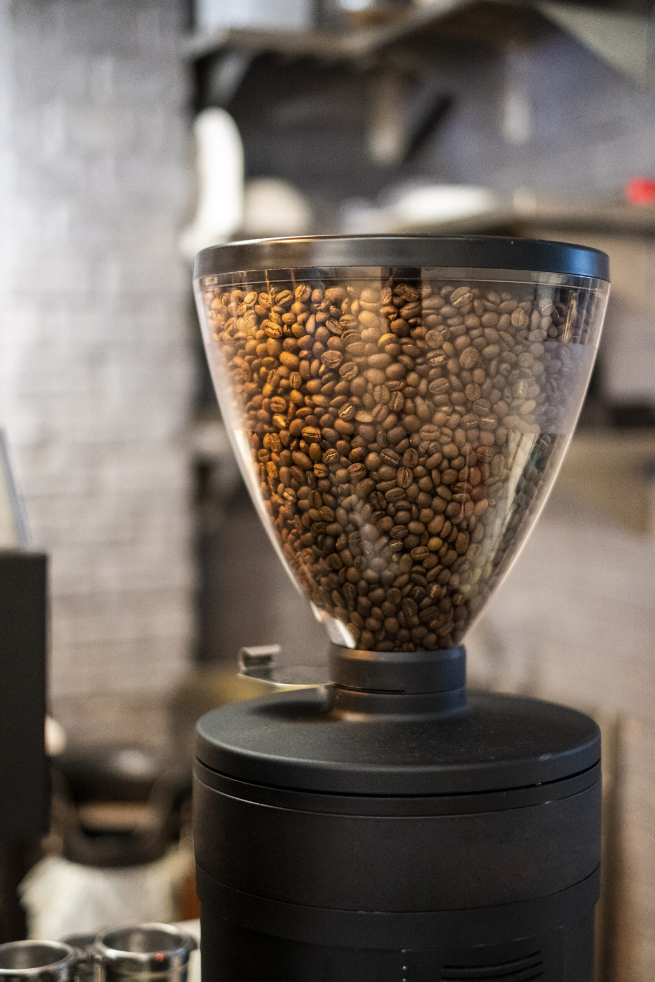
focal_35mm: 53
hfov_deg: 25.5
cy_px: 491
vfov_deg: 37.5
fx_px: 1446
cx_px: 328
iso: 2500
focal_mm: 35
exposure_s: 1/125
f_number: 1.4
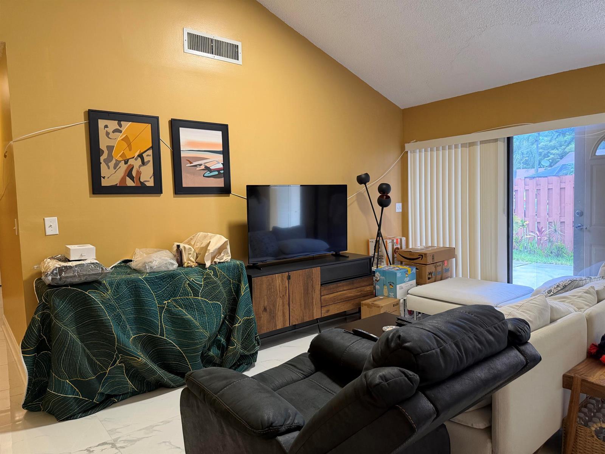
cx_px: 302
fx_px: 419
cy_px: 227
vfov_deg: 56.8
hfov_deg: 71.6
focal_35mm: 24
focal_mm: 6.76
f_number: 1.78
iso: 250
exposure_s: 1/60
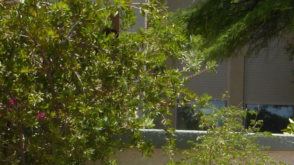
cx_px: 333
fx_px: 865
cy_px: 173
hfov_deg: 18.5
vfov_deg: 10.8
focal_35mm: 111
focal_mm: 5.4
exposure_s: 1/640
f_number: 4
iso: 100
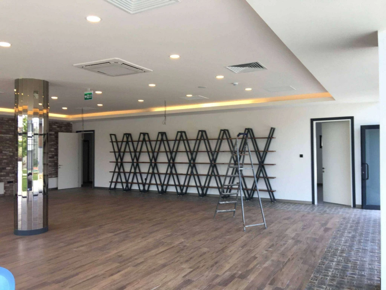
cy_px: 145
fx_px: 323
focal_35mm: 29
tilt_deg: +3.2
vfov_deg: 48.2
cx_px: 193
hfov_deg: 61.7
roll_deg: +0.8
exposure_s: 1/100
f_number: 2.2
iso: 40
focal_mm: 4.15
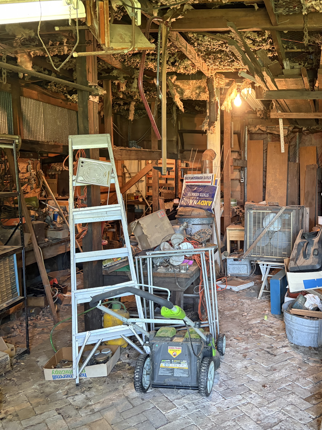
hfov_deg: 39.4
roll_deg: -0.5
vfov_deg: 52.6
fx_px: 434
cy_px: 213
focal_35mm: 35
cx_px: 250
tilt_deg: -4.8
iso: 250
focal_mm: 5.96
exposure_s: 1/60
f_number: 1.6
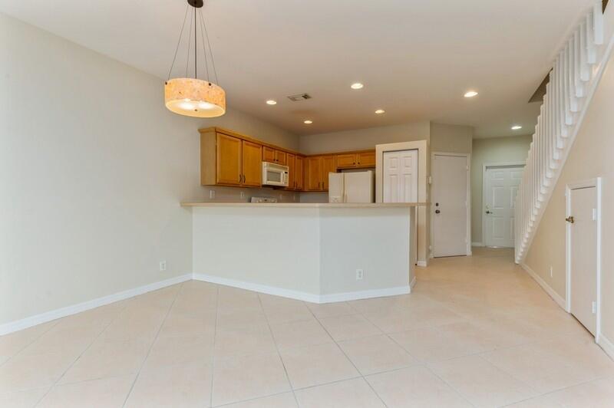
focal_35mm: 16
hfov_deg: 96.8
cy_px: 204
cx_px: 307
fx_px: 273
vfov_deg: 73.6
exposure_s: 1/8
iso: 100
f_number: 8
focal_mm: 16
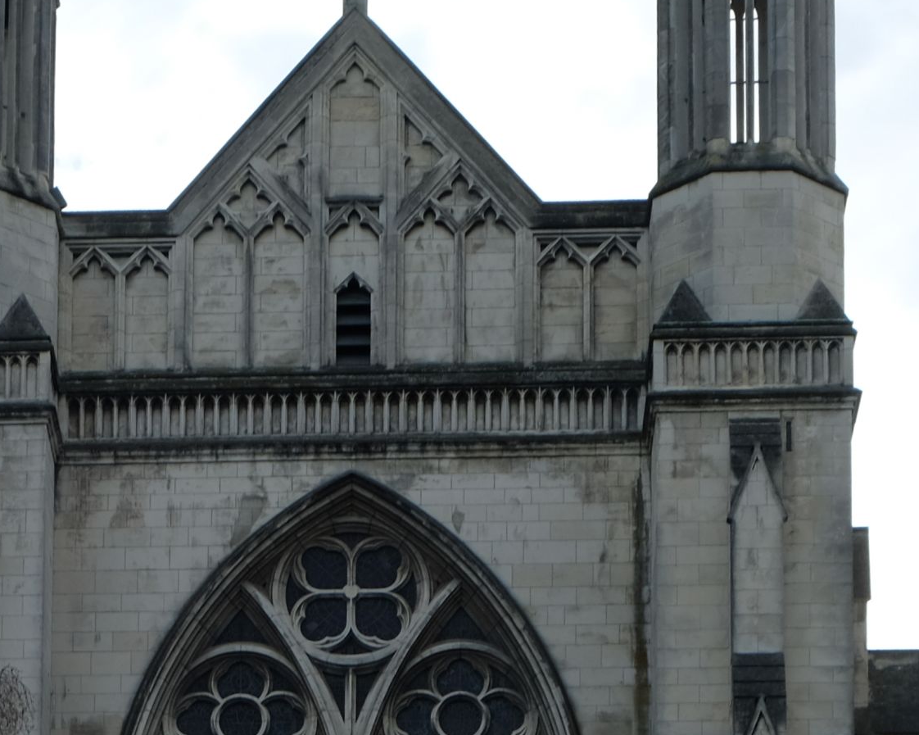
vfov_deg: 10.2
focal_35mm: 151
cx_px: 31
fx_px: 4106
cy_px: 514
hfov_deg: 12.6
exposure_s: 1/125
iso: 200
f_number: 8
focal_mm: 31.5
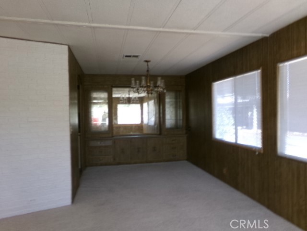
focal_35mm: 24
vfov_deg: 56.8
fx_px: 213
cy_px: 116
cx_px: 154
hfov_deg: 71.6
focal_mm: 4.3
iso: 100
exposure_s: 1/45
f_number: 3.7
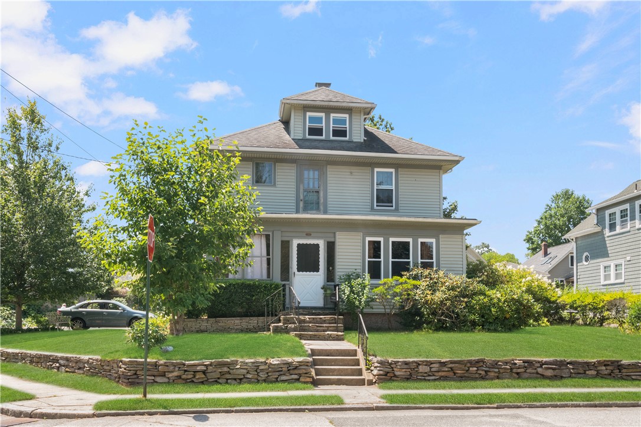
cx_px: 320
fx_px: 588
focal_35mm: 33
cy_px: 214
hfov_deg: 57.2
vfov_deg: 40.0
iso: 400
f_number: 14
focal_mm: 22
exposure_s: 1/125
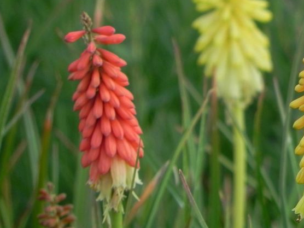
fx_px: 10187
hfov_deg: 1.7
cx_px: 275
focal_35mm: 1160
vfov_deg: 1.3
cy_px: 97
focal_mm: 107.6
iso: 160
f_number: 5
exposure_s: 1/160
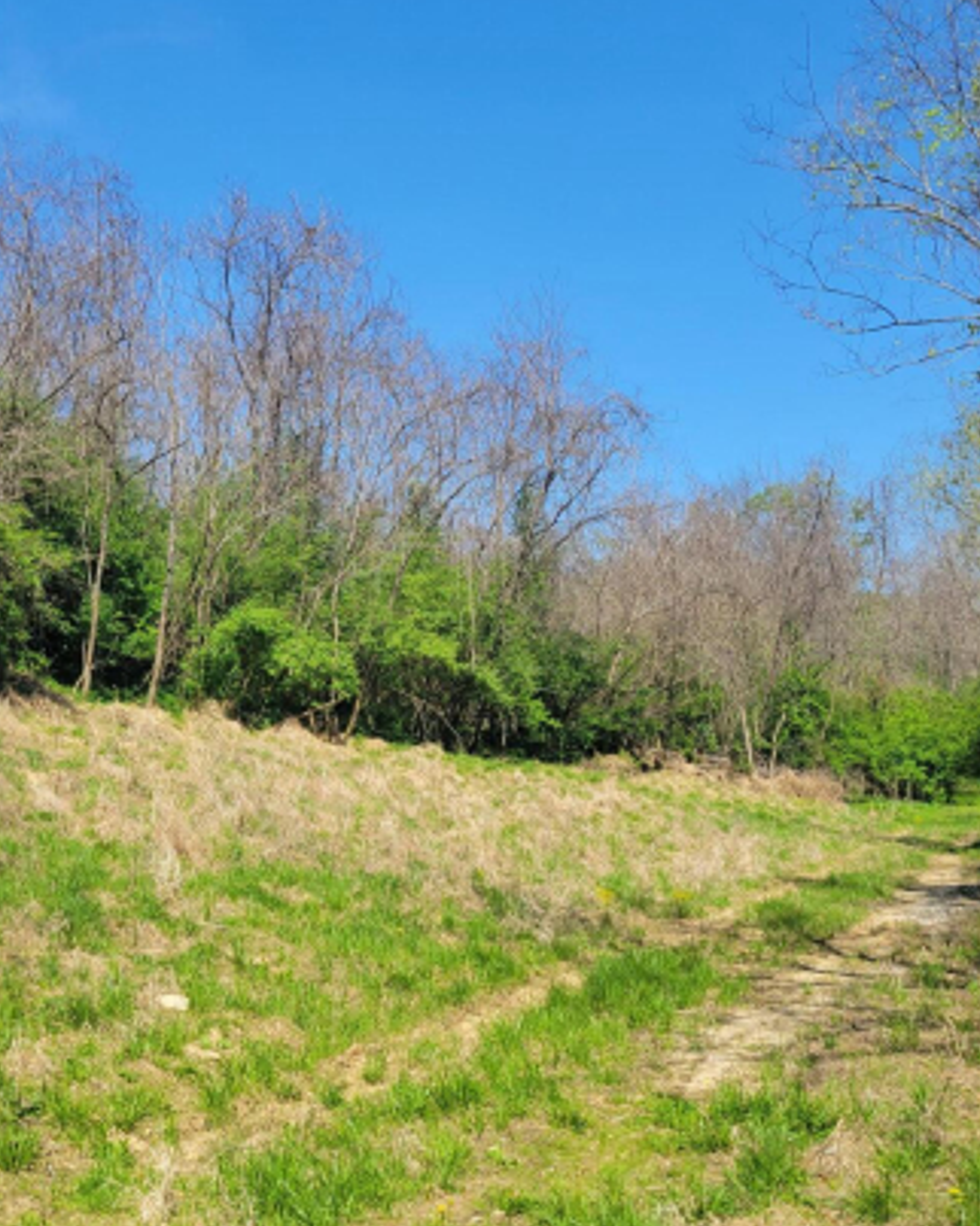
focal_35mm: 42
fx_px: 1524
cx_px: 326
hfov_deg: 35.3
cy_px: 564
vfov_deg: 43.8
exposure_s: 1/1804
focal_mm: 5.4
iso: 40
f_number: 1.8
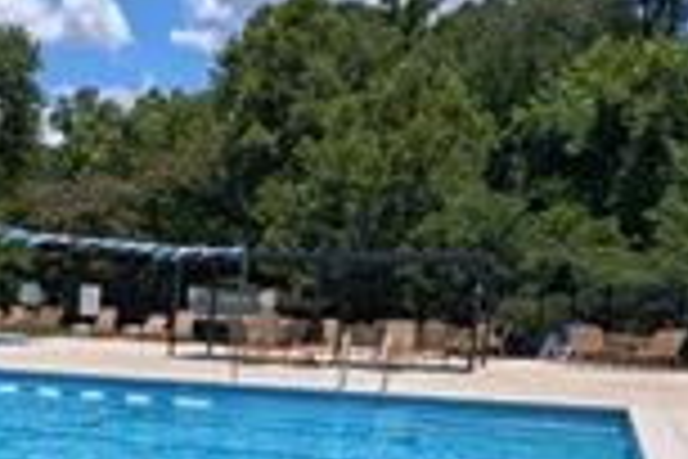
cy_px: 464
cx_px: -193
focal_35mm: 52
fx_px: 994
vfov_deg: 24.7
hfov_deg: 30.6
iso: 63
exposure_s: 1/5848
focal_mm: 2.02
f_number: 1.7
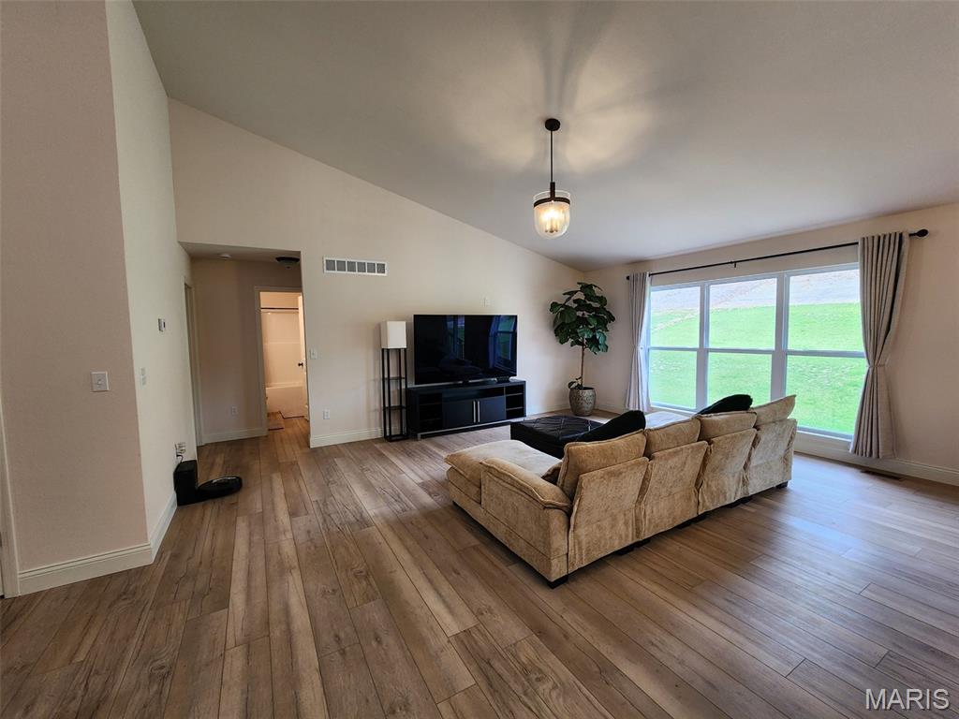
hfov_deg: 106.2
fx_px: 360
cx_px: 480
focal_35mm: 13
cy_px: 360
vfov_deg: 89.9
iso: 125
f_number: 2.2
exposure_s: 1/60
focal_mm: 2.2
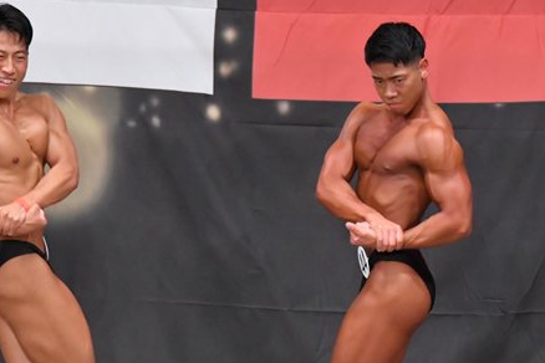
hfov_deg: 5.2
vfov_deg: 3.5
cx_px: 436
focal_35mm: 398
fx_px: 6025
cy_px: 280
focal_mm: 150
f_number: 5.6
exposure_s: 1/400
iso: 6400
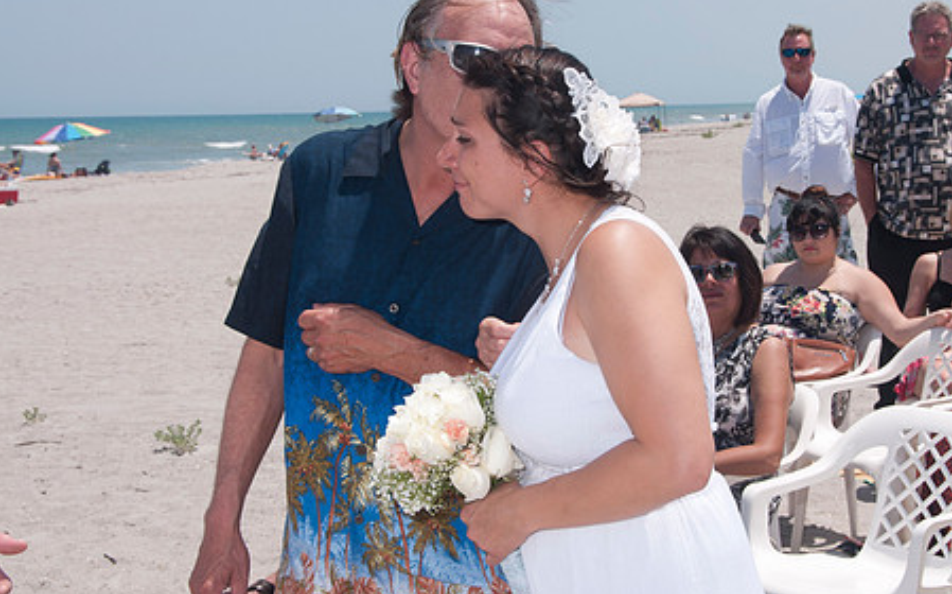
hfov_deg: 27.5
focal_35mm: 75
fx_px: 1945
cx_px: 547
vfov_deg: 17.3
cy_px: 215
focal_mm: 38
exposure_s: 1/250
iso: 100
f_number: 11
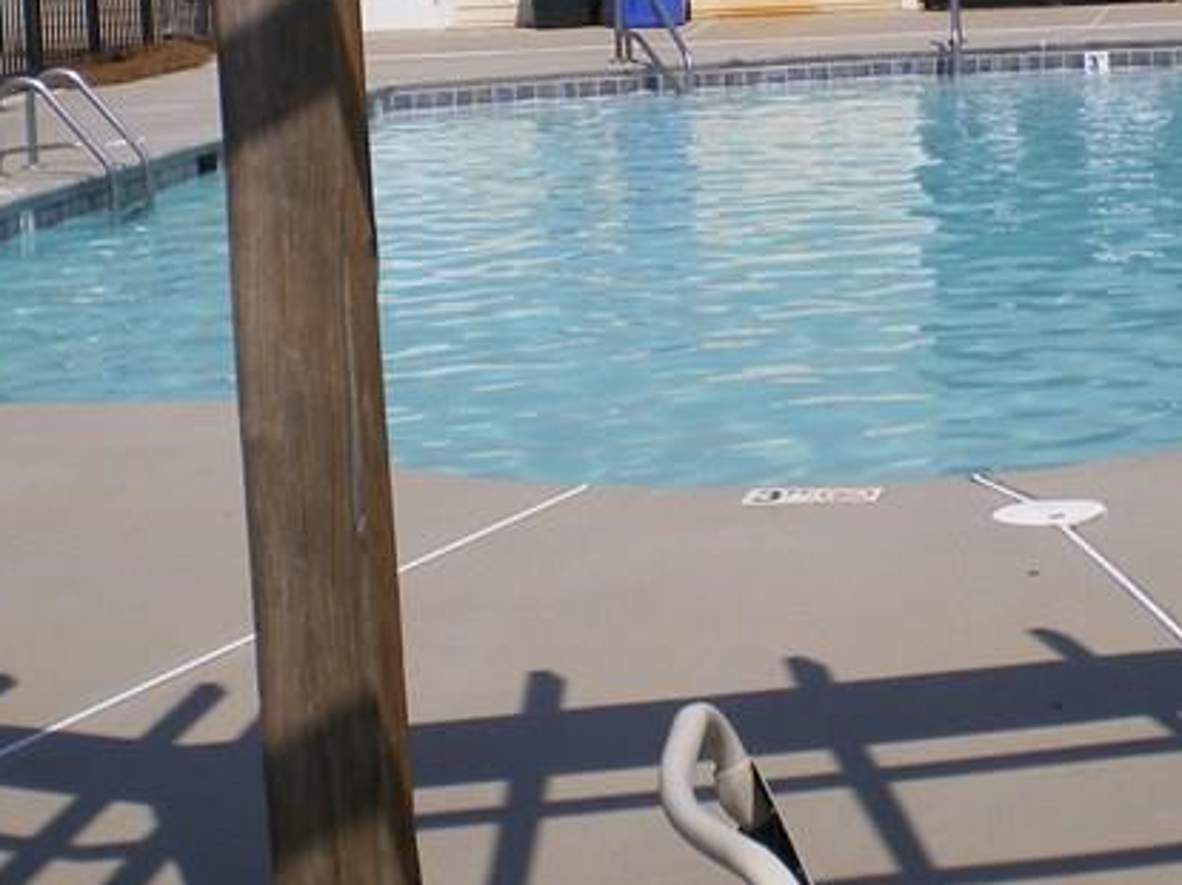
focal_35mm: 94
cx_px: 651
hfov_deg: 20.9
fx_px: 3208
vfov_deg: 15.5
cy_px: 29
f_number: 4.6
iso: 64
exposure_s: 1/640
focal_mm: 6.3
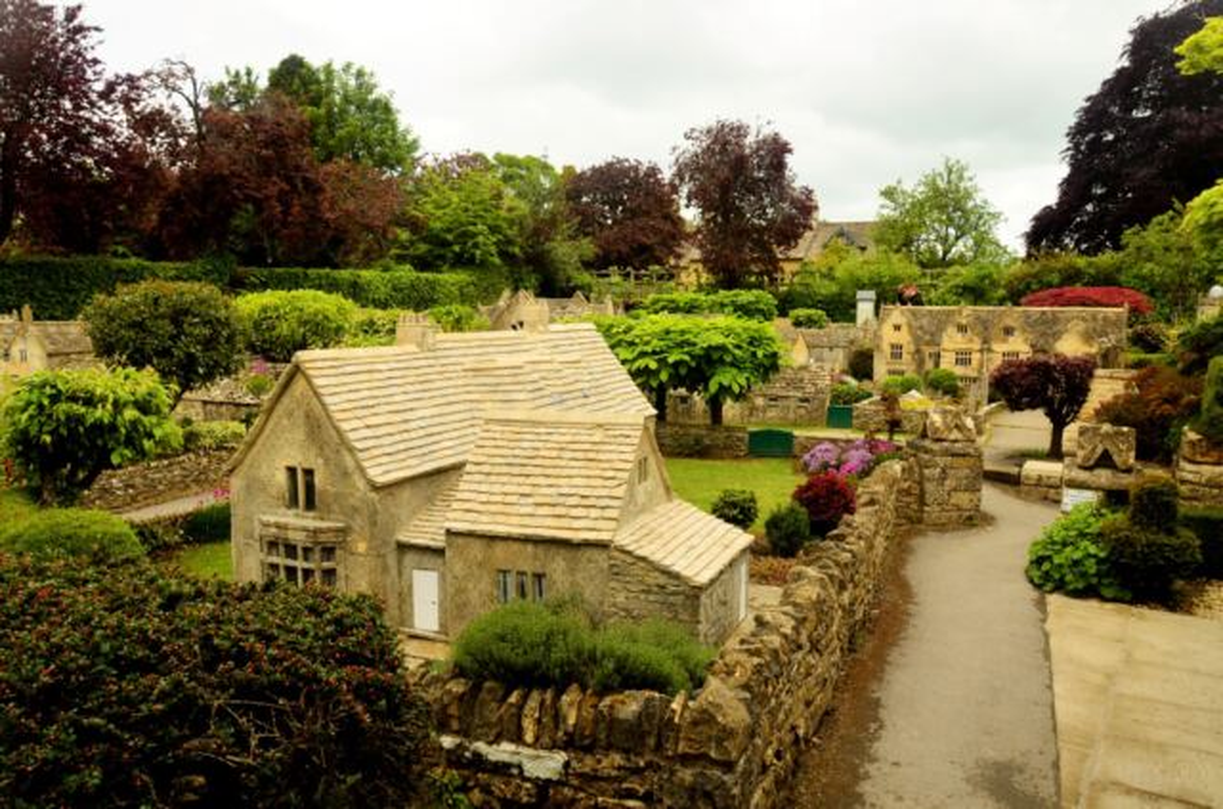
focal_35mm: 27
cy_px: 404
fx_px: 915
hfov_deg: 67.5
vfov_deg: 47.7
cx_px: 612
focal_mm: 18
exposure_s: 1/60
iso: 200
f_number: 16
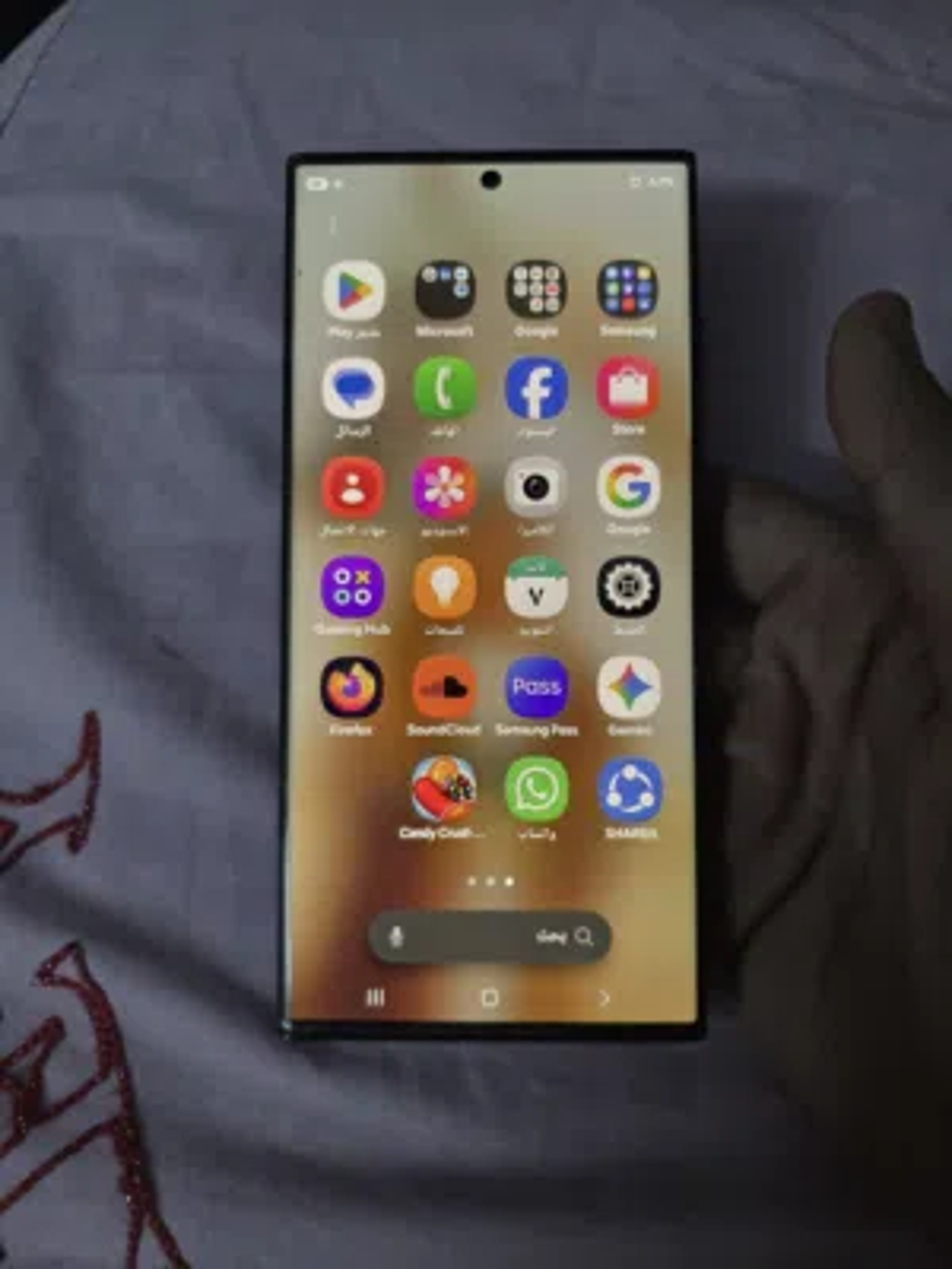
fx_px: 843
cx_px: 476
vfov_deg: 73.9
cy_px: 634
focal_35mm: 23
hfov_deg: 58.9
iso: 500
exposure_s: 1/120
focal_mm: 6.25
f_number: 1.7
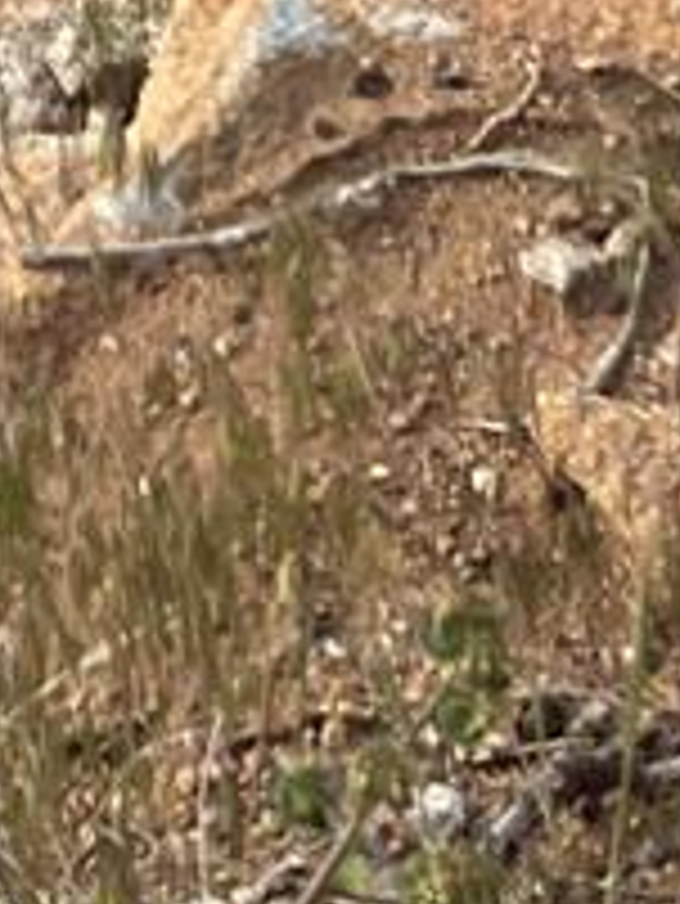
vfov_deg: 8.2
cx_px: -759
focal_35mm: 194
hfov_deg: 7.3
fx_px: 5076
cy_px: -2069
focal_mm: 5.1
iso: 50
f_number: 1.6
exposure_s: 1/1748
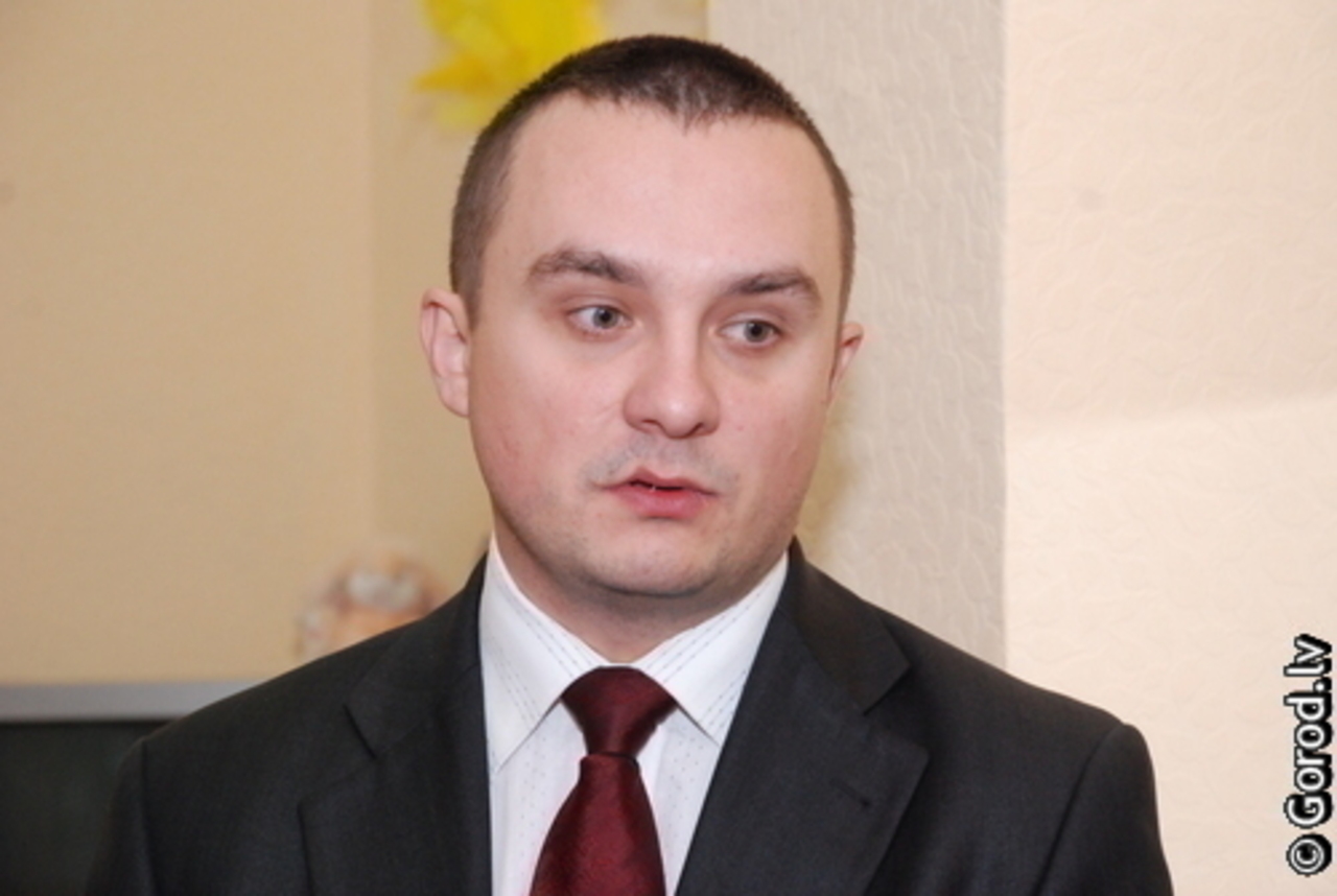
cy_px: 448
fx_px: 4185
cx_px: 668
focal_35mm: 112
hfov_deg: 18.2
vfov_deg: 12.2
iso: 1000
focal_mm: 75
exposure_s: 1/180
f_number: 5.6
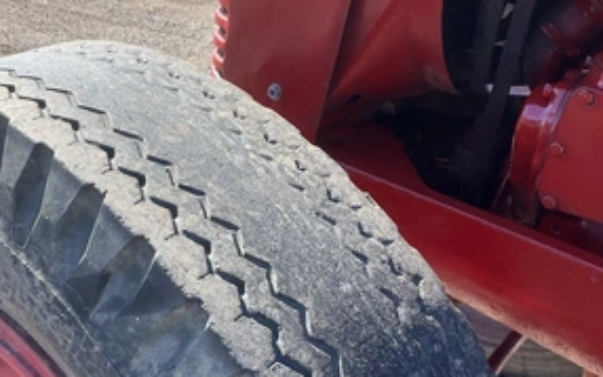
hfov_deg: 45.5
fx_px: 707
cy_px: 238
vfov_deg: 29.8
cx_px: 198
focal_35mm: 43
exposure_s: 1/482
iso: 25
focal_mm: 3
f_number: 1.8
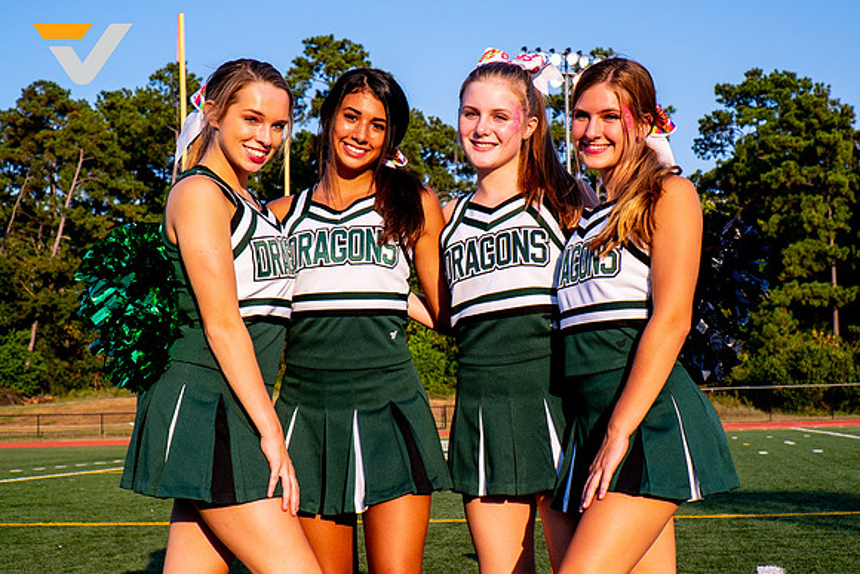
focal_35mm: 57
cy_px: 270
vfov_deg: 23.8
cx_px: 448
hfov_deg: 35.0
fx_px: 1363
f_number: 5.6
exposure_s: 1/1500
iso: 400
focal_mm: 35
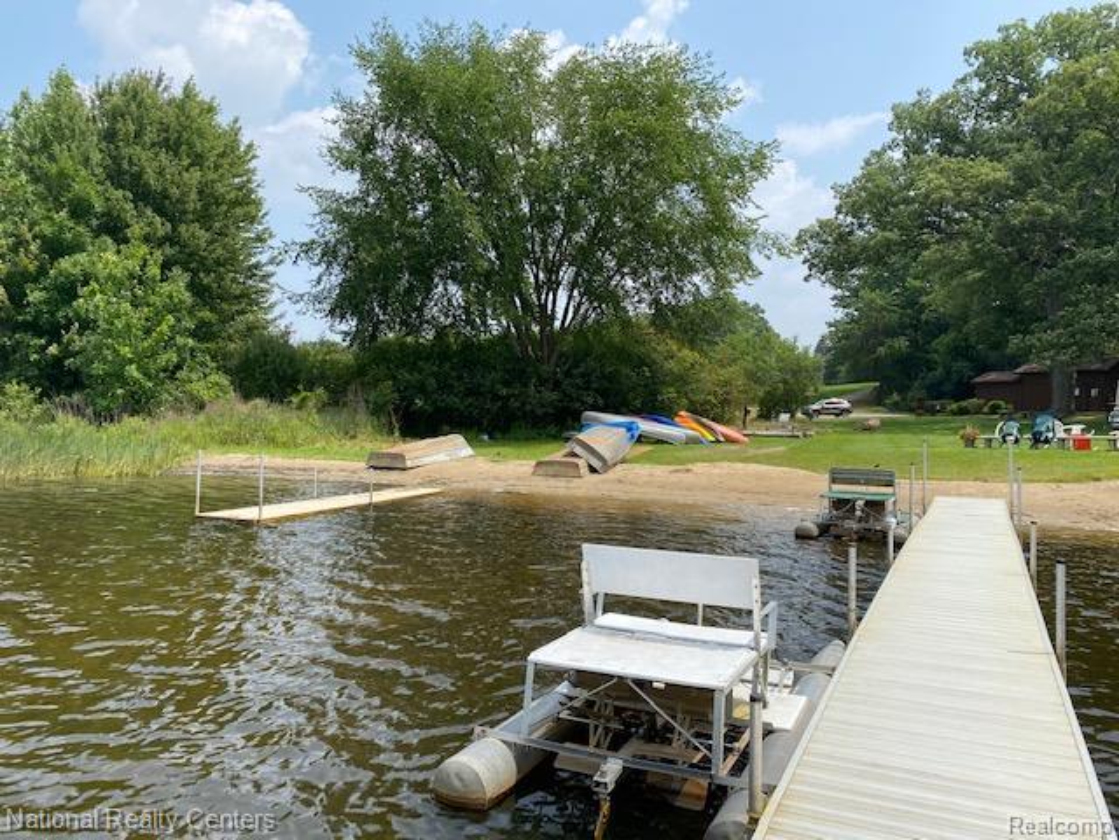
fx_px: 840
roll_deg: -0.9
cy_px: 420
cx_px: 560
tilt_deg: -0.3
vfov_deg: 53.1
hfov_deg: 67.3
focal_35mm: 26
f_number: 1.8
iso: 32
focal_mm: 4.25
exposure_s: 1/2967
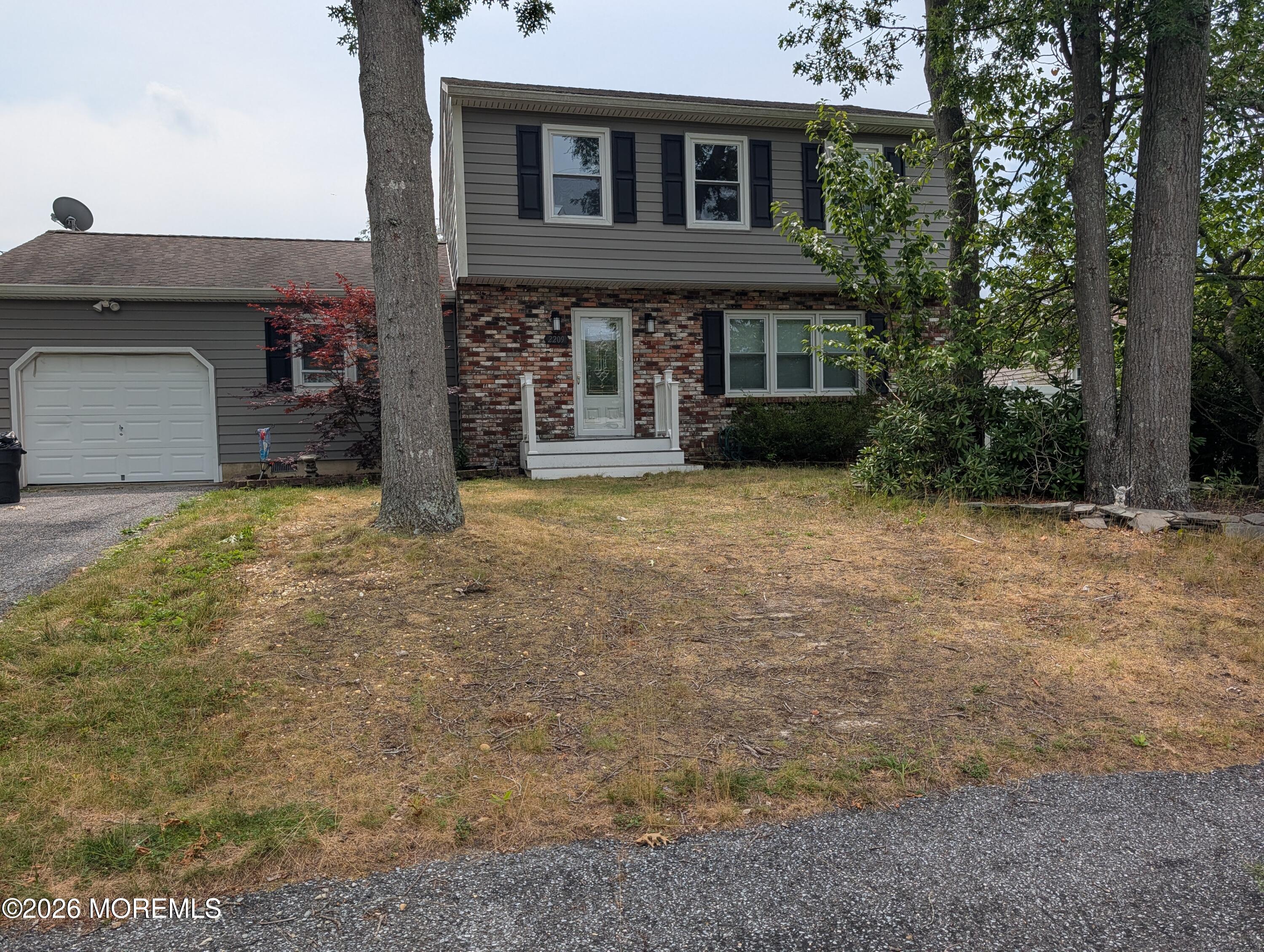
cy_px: 476
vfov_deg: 56.9
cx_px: 632
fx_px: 877
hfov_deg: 71.5
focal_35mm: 24
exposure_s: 1/1127
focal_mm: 6.9
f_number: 1.68
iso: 16
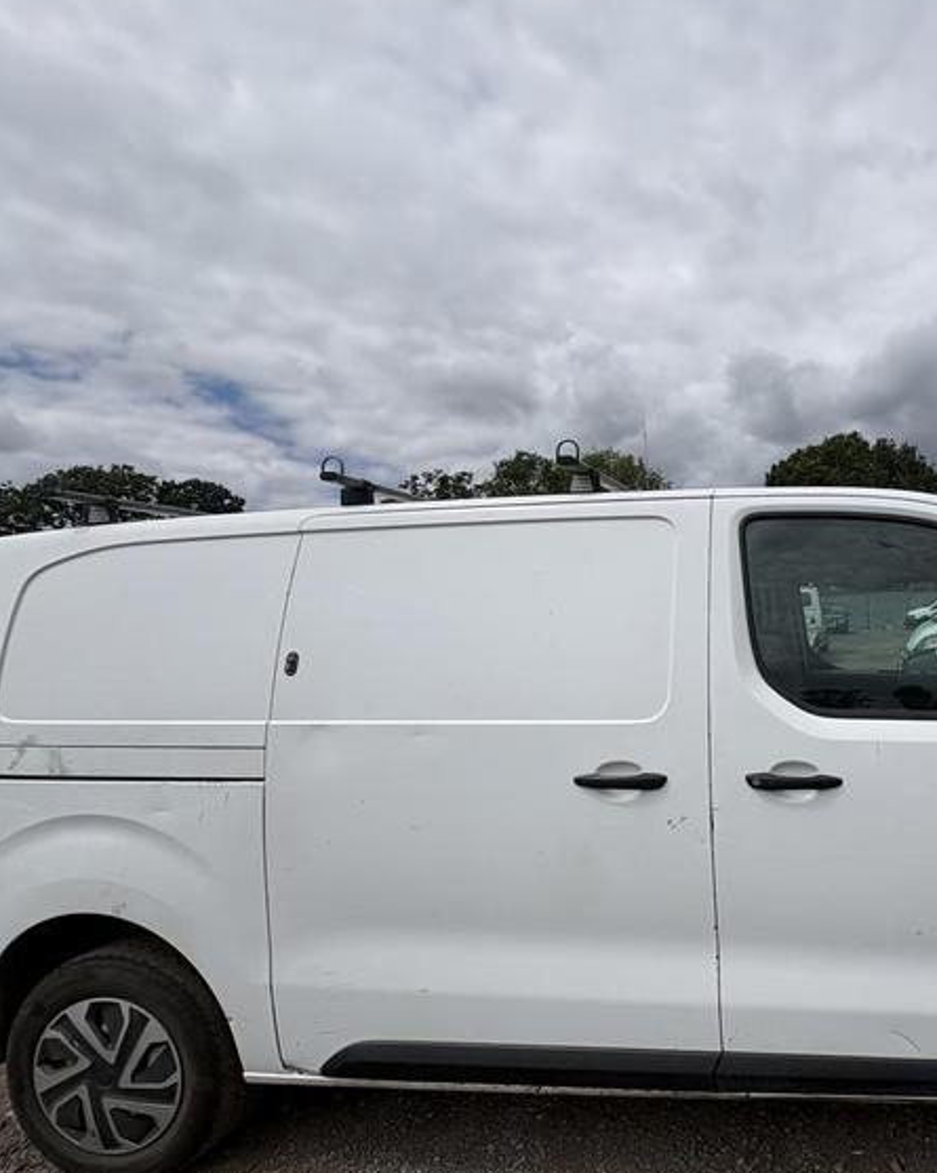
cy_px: 649
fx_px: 763
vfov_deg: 74.8
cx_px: 802
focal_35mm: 22
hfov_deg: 56.4
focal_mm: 2.22
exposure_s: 1/5263
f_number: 2.2
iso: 50
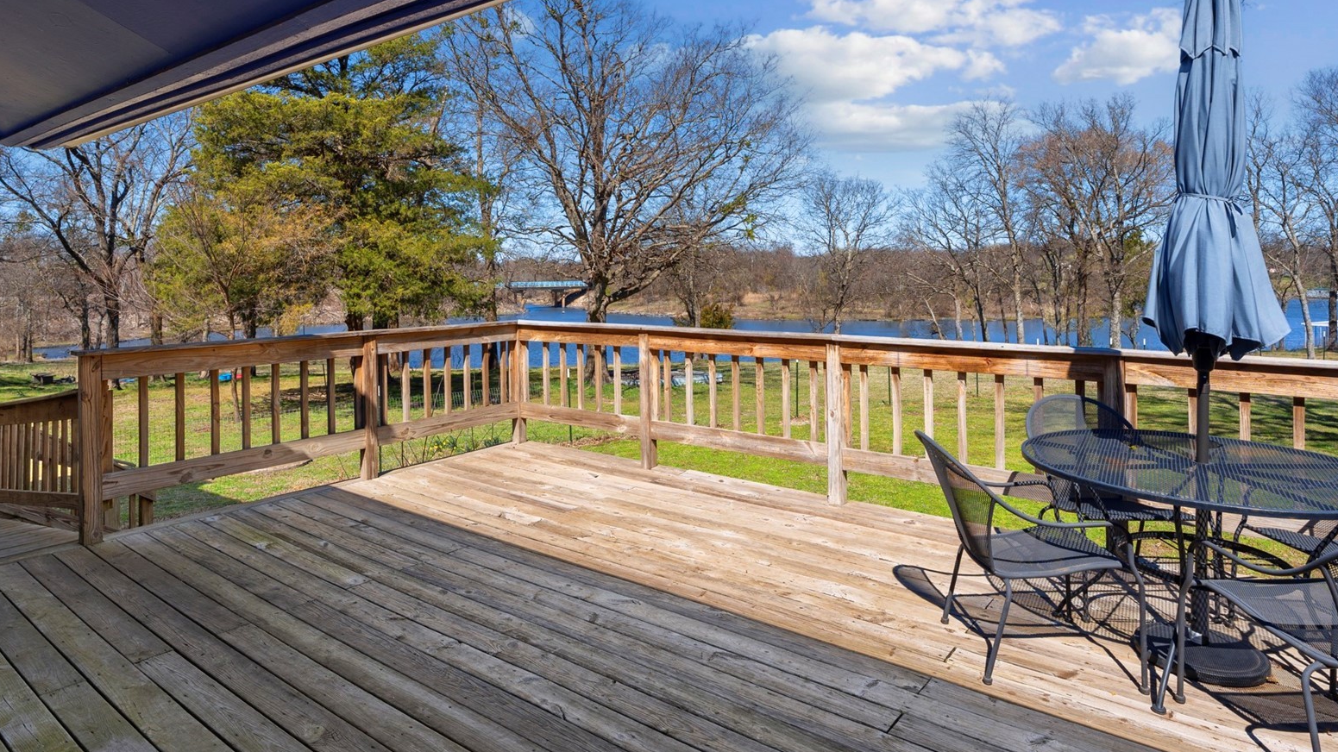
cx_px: 639
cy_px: 264
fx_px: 780
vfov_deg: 50.7
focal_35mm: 22
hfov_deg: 81.2
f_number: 8
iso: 160
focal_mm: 16
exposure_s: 1/80
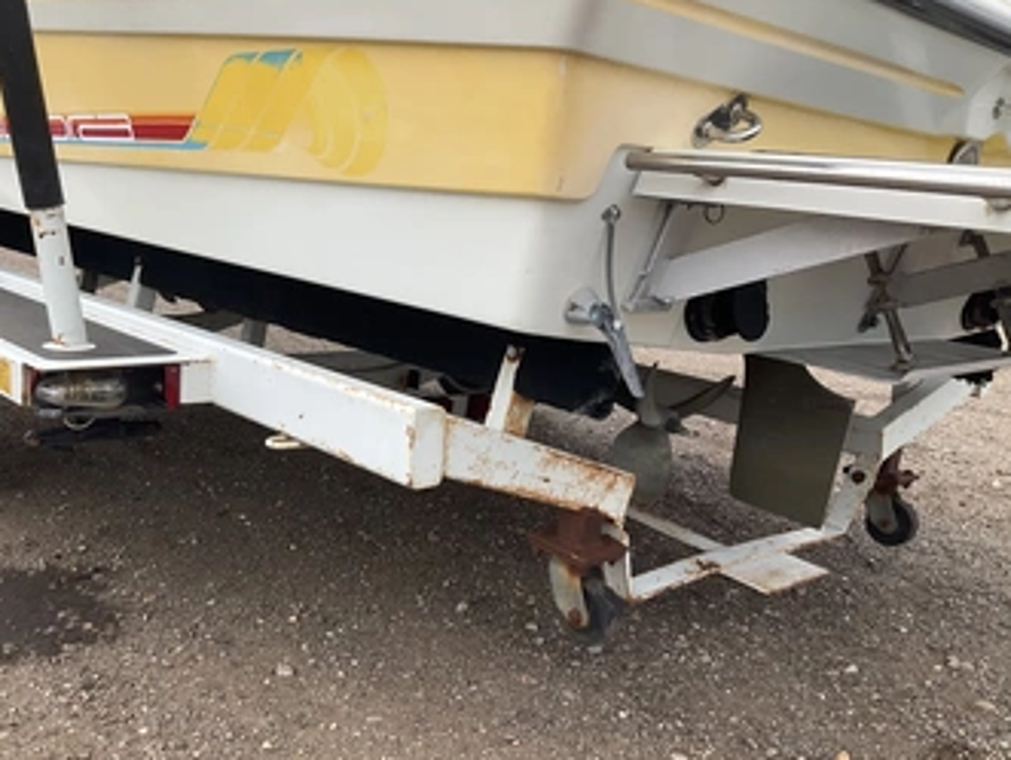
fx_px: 1023
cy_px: 430
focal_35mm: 35
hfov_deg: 52.4
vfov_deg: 40.7
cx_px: 437
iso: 25
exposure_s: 1/574
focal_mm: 3
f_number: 1.8
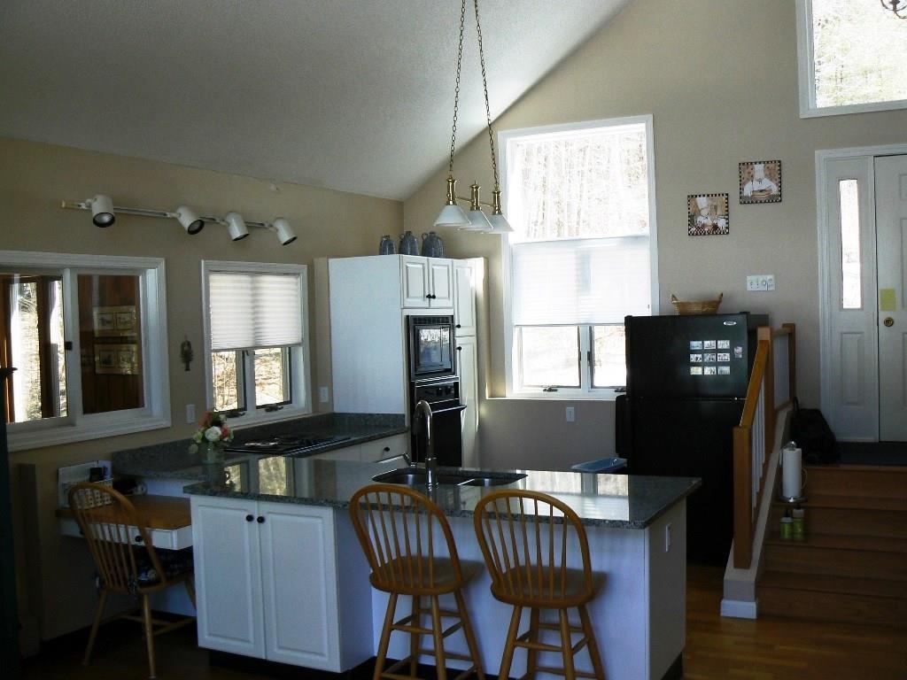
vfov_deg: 39.7
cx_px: 454
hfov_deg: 51.4
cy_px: 340
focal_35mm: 36
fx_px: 943
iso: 80
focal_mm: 6
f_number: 4
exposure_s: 1/80
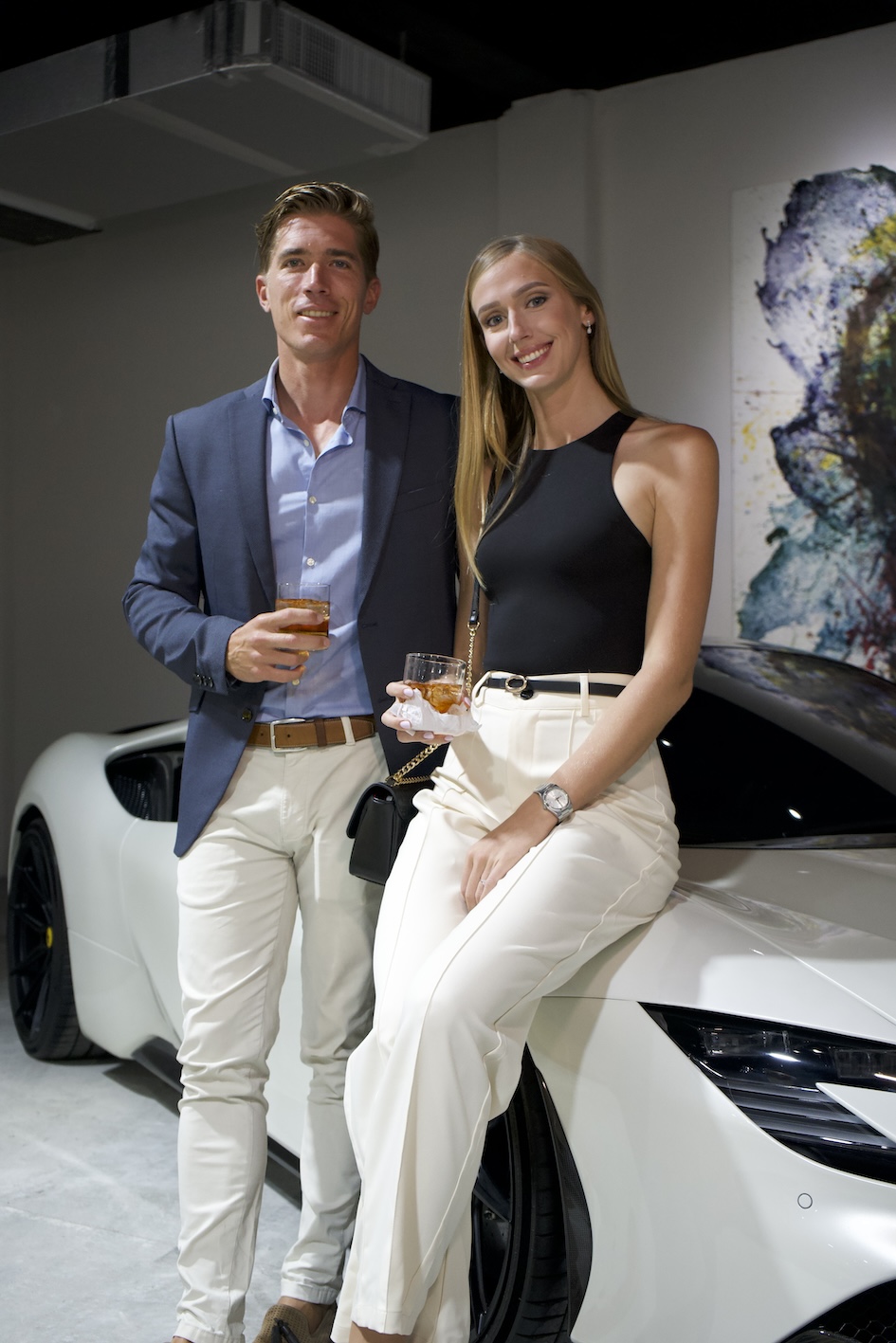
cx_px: 448
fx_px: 1679
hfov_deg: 29.9
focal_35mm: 45
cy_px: 672
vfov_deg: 43.6
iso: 3200
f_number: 5.6
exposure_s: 1/160
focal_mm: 45
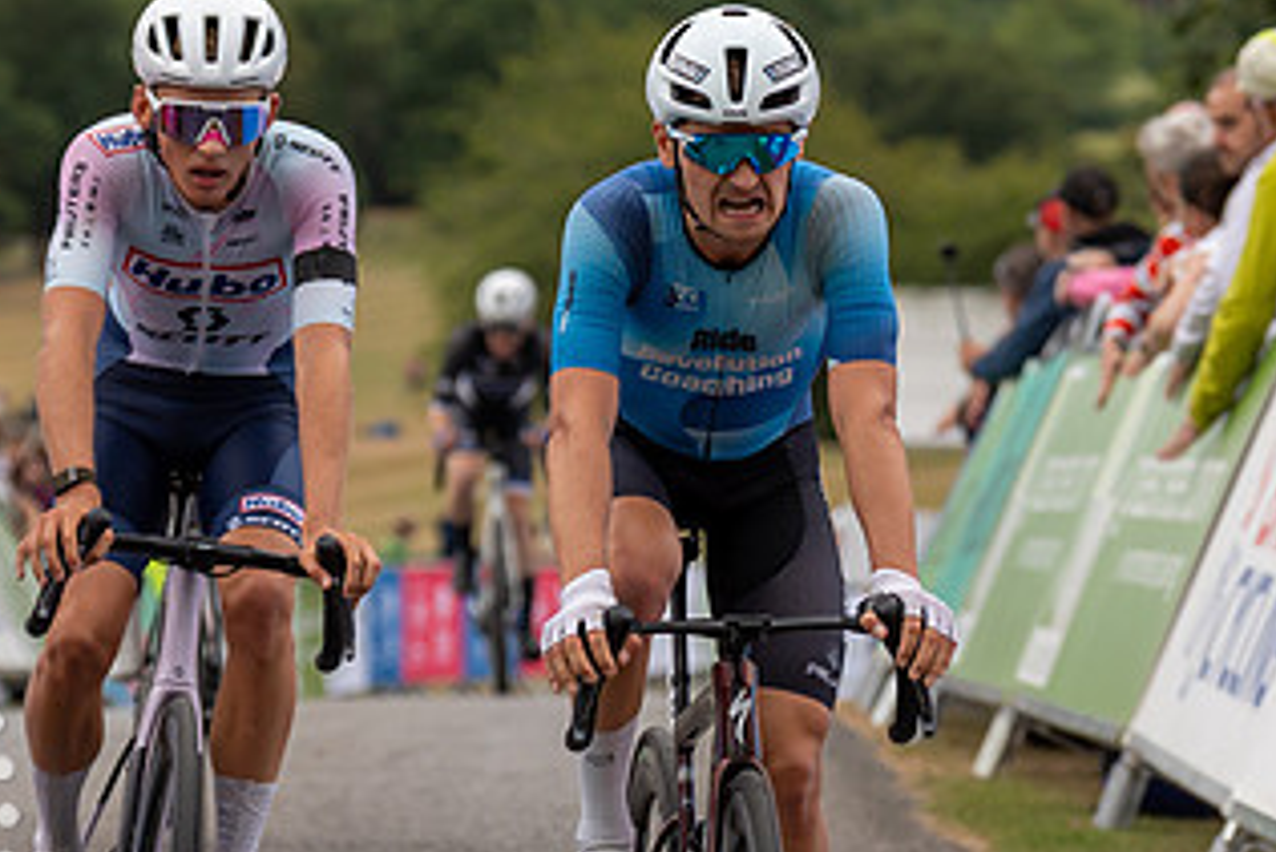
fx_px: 10531
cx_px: 749
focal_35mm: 297
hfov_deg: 6.9
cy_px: 271
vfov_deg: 4.6
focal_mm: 106
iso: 640
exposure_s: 1/1000
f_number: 3.5
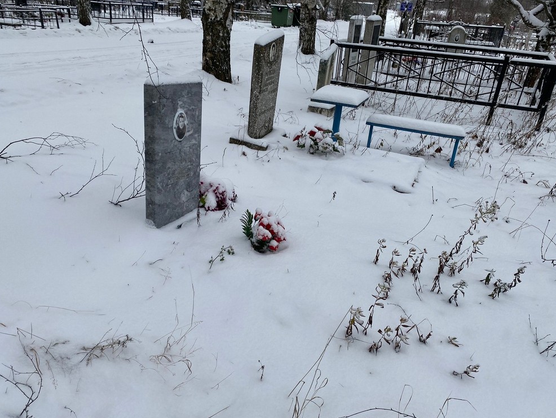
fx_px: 434
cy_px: 216
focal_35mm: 27
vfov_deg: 51.4
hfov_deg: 65.3
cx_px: 275
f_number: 1.8
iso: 32
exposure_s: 1/354
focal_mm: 4.25
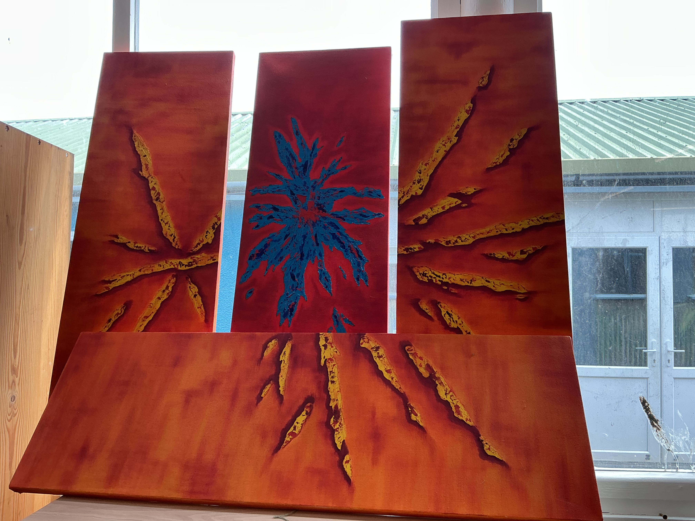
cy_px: 260
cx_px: 348
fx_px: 582
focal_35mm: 29
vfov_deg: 48.2
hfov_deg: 61.7
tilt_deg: +1.0
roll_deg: -1.3
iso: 16
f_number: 1.8
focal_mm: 3
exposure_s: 1/100
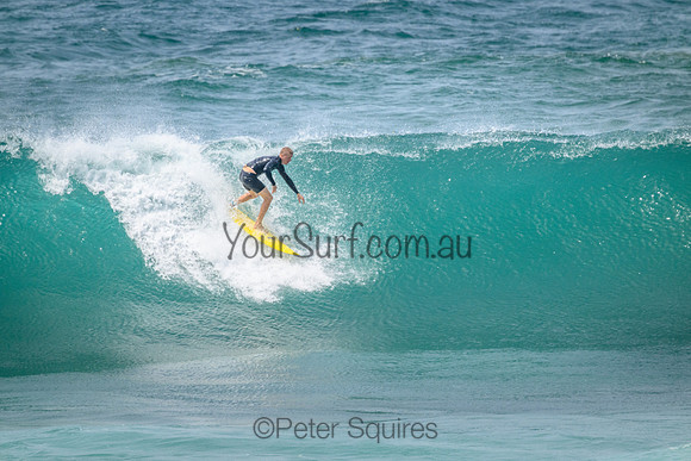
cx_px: 346
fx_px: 15358
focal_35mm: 800
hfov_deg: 2.6
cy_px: 230
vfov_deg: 1.7
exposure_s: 1/2000
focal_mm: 800
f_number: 11
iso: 1250
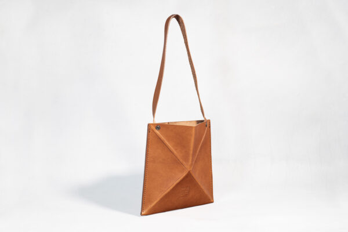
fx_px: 493
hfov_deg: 38.9
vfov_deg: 26.5
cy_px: 116
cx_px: 174
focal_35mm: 51
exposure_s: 1/40
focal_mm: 34
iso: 400
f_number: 5.6
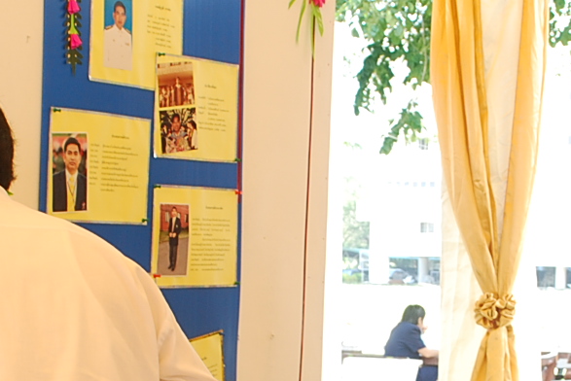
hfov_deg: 20.6
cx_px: 358
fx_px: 1571
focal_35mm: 99
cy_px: 350
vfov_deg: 13.7
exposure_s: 1/40
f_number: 7.1
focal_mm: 20
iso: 200
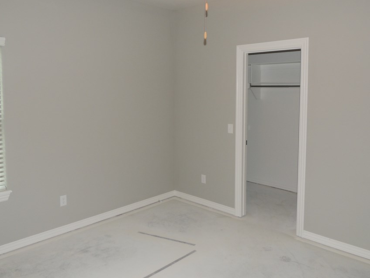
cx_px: 174
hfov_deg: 61.6
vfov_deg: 48.0
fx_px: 310
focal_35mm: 29
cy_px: 111
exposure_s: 1/30
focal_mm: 4.3
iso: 200
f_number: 3
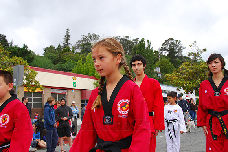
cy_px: 76
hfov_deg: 47.9
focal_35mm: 40
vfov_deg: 33.1
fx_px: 257
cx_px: 114
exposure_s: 1/180
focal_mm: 27
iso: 250
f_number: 8
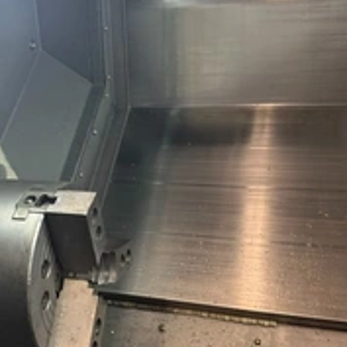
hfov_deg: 34.5
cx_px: 82
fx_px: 544
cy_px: 200
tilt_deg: -19.9
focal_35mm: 48
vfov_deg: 35.3
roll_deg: +7.3
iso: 160
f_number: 1.78
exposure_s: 1/60
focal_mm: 6.76
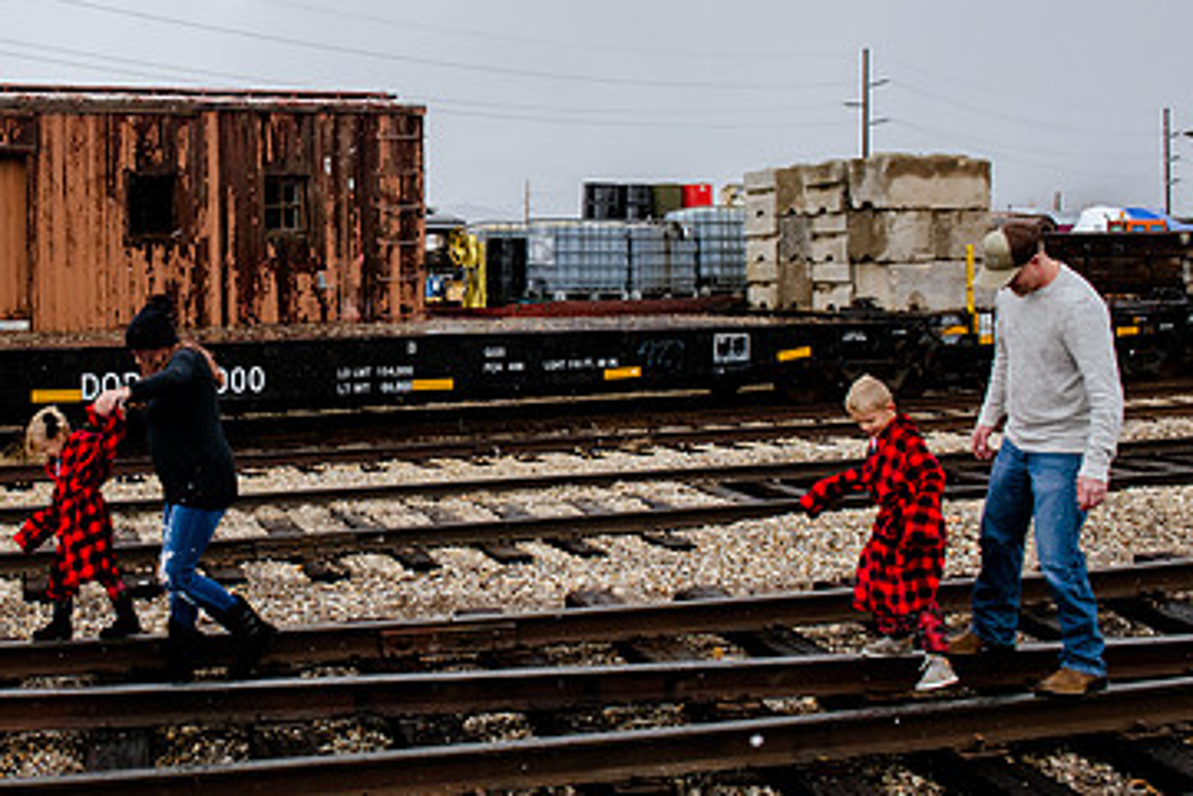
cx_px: 275
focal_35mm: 40
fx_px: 1326
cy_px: 283
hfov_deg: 46.4
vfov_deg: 33.2
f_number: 7.1
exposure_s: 1/640
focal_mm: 24
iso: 800
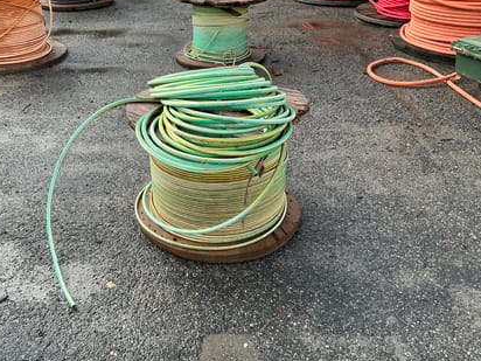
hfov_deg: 53.7
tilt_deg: -30.4
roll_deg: -0.2
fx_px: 472
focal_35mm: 34
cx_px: 202
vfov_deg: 41.8
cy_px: 171
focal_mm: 3
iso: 25
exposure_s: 1/324
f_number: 1.8
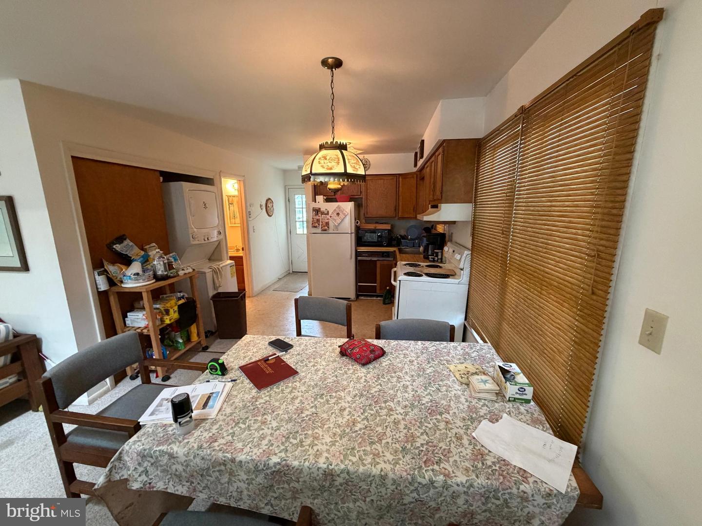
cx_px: 351
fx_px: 284
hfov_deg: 102.1
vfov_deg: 85.7
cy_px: 263
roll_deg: -0.2
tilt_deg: -11.1
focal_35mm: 14
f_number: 2.2
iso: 500
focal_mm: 2.22
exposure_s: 1/60
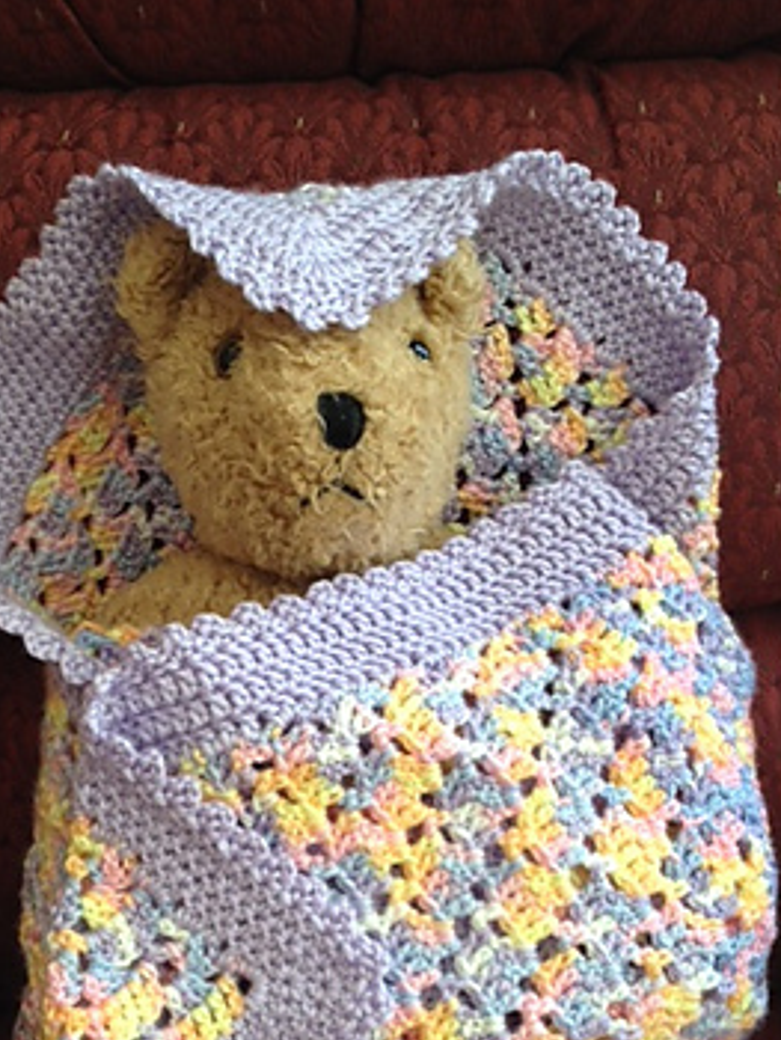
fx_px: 1502
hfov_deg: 29.1
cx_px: 379
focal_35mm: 50
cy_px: 737
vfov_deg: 37.5
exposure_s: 1/24
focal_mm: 4.28
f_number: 2.4
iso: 50
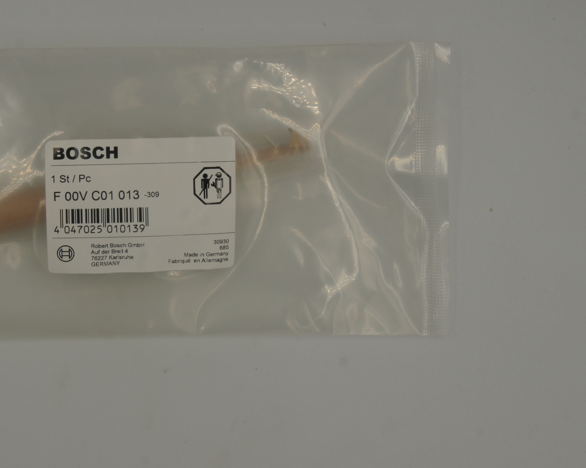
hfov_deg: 25.3
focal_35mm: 75
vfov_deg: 20.5
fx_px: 1296
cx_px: 168
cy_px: 210
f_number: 13
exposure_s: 1/100
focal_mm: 35
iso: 200
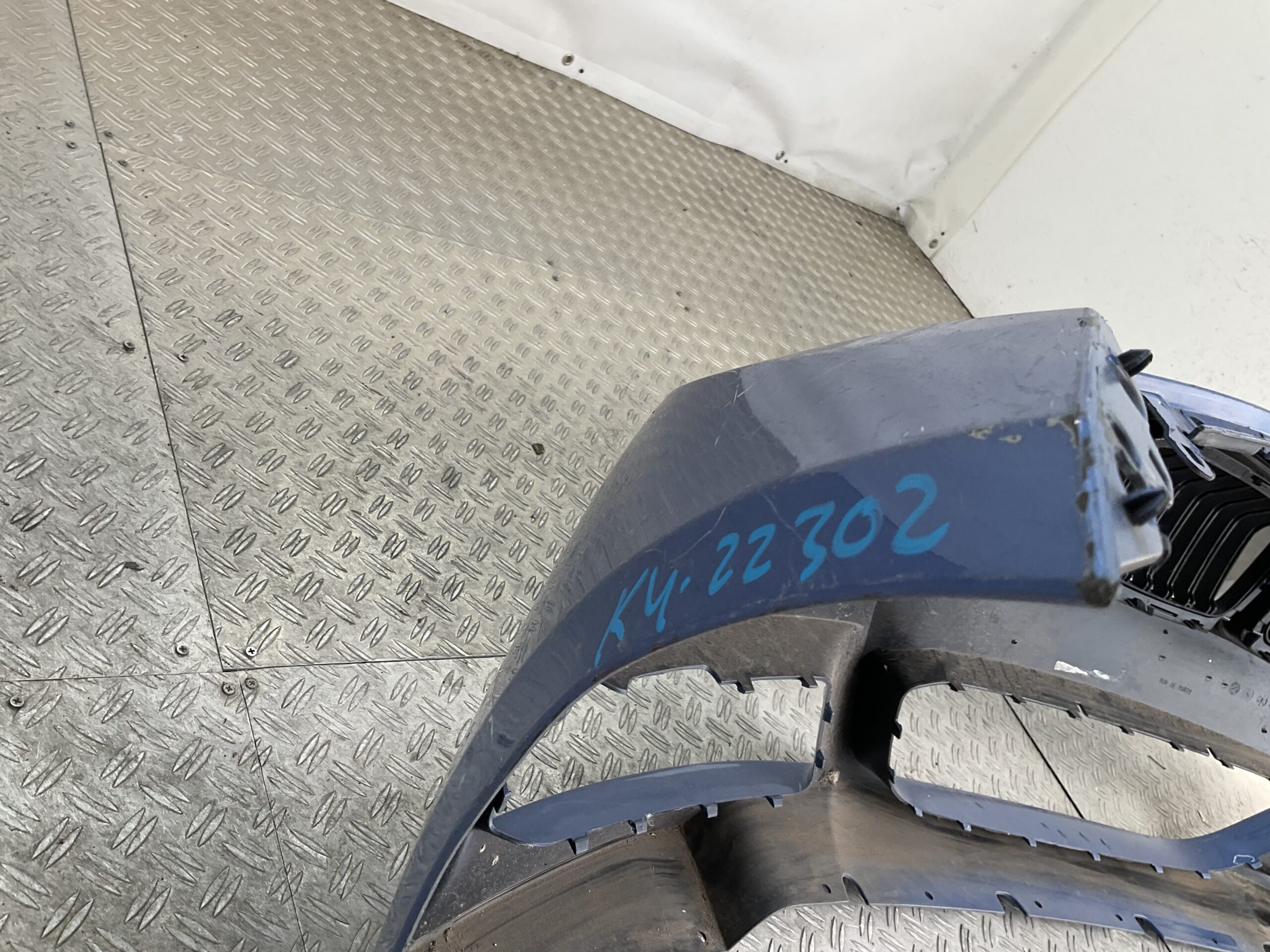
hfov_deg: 61.7
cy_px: 476
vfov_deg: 48.2
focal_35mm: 29
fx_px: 1064
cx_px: 635
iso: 16
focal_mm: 3
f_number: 1.8
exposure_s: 1/120
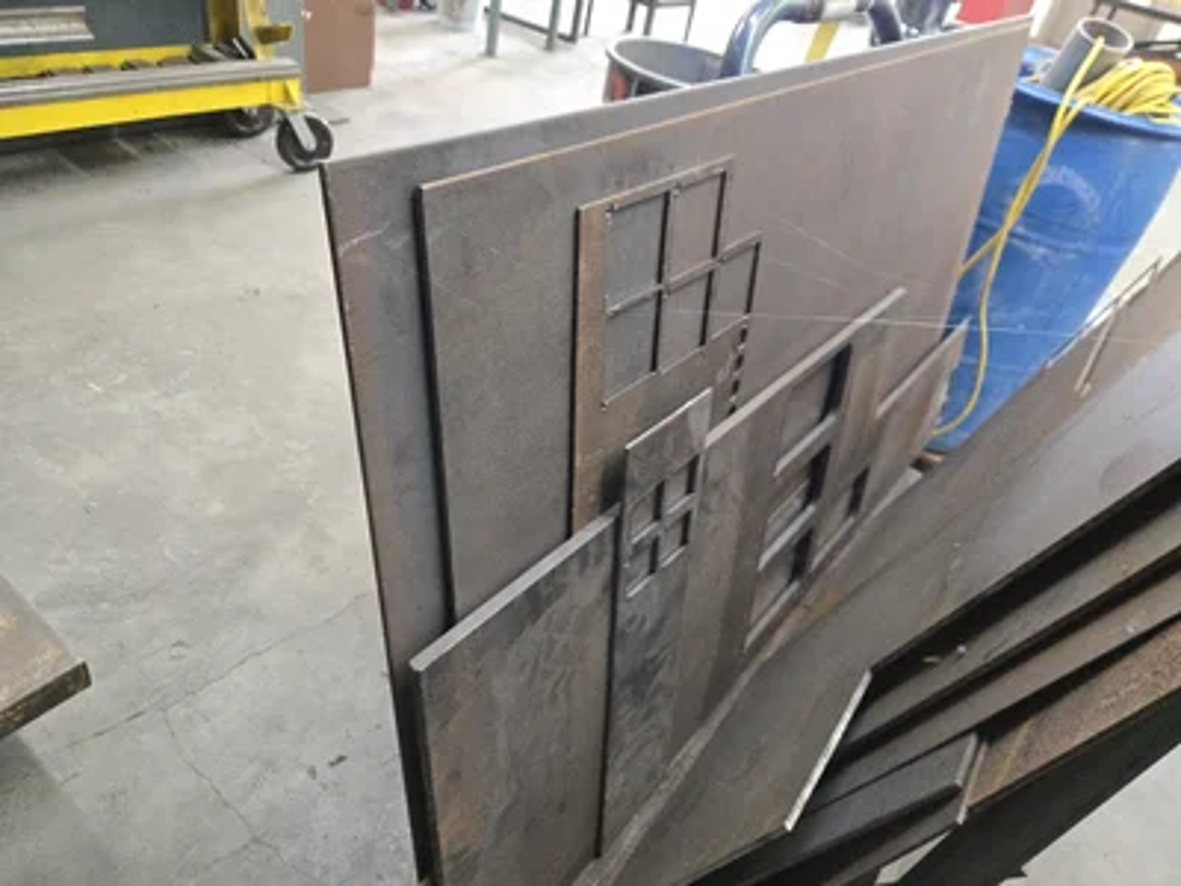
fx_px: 785
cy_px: 443
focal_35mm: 23
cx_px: 590
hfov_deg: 73.9
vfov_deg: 58.9
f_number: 1.8
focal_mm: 5.4
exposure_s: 1/120
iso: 1000
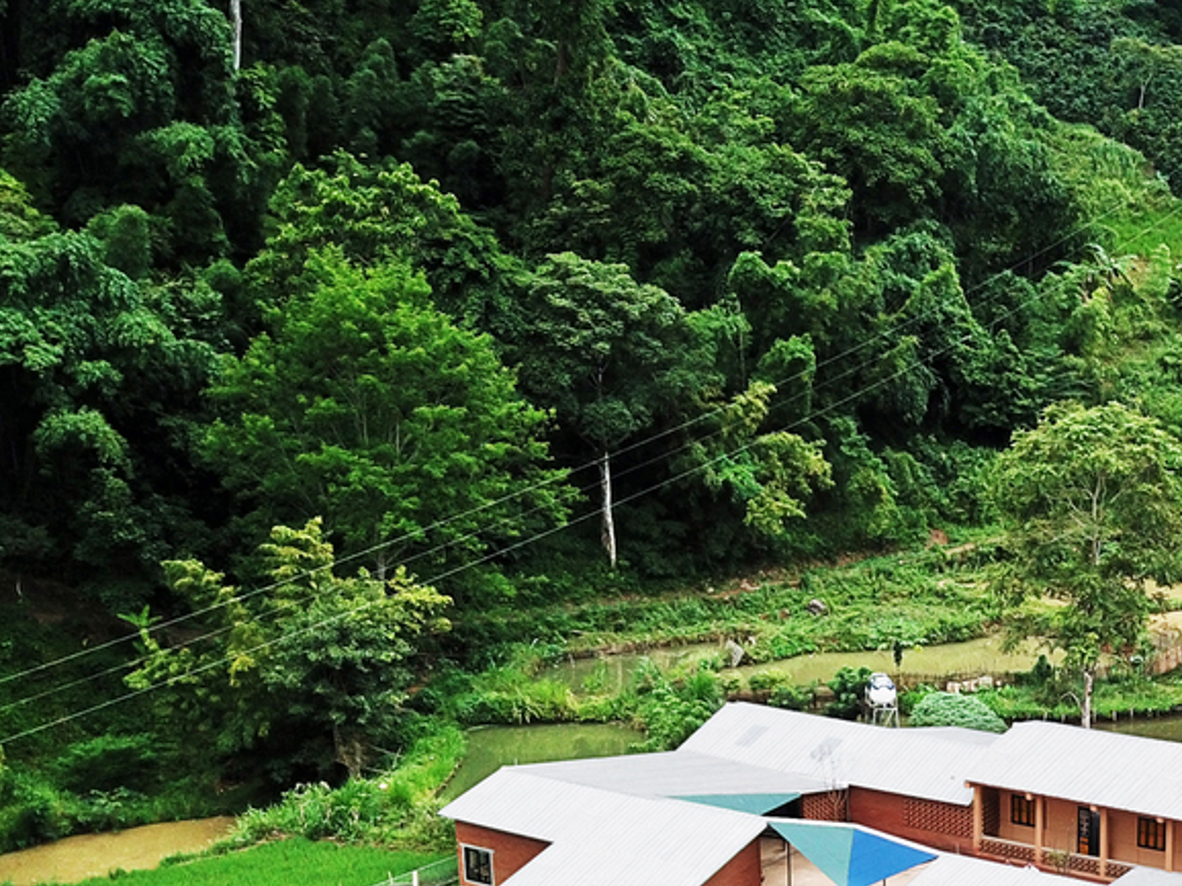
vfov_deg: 23.8
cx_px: 1103
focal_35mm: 60
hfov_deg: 30.5
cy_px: 786
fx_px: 2048
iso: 169
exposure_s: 1/25
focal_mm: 4.73
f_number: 2.2
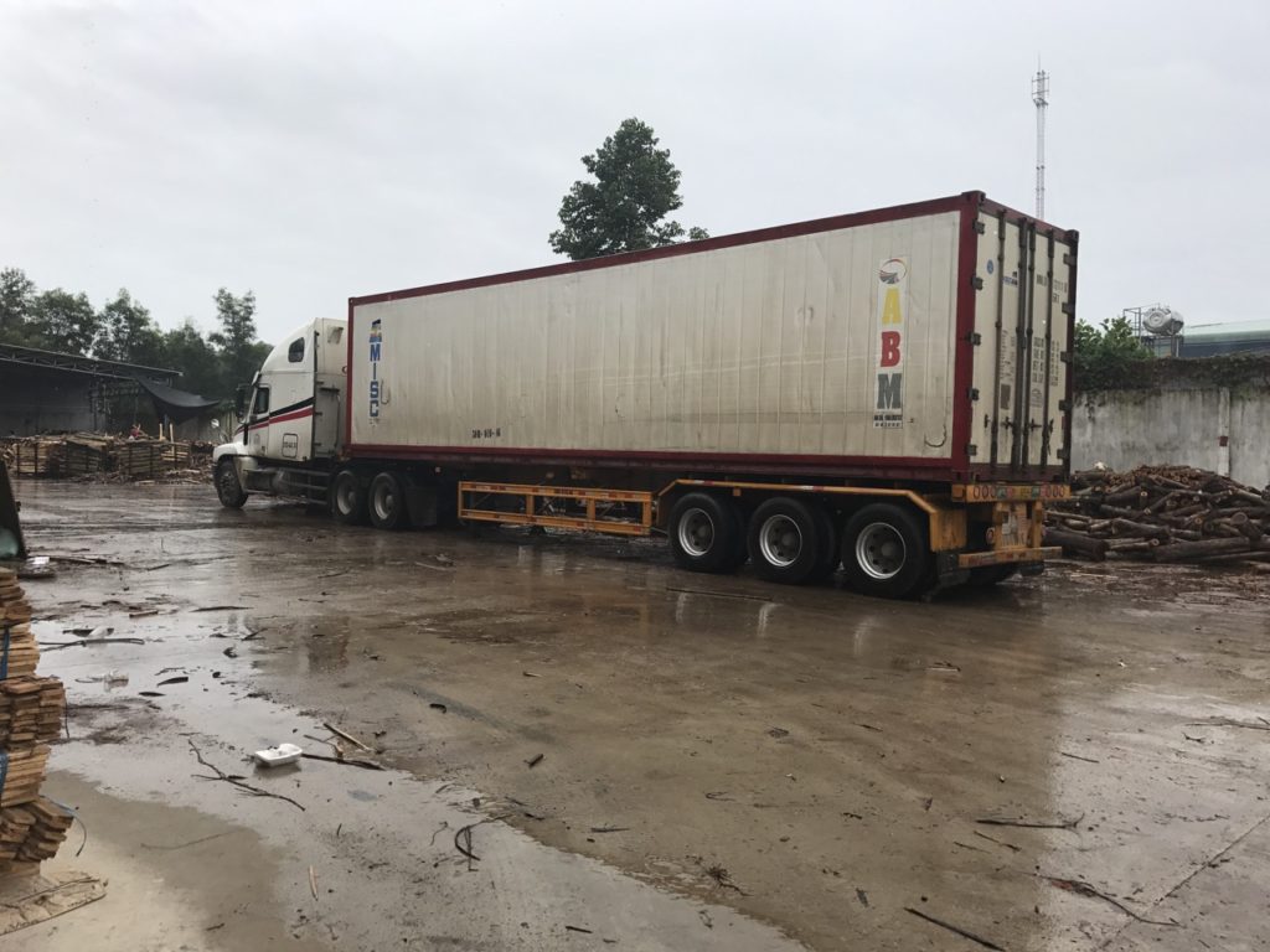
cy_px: 476
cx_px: 635
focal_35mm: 28
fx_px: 1027
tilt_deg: -2.8
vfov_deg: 49.7
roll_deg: -0.6
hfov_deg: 63.4
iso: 20
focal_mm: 3.99
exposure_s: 1/1389
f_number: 1.8
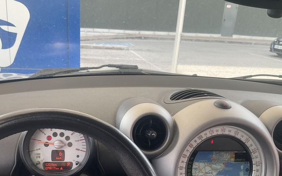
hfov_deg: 51.3
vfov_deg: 33.0
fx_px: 292
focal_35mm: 38
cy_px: 128
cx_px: 117
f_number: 1.8
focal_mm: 3
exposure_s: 1/122
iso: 20
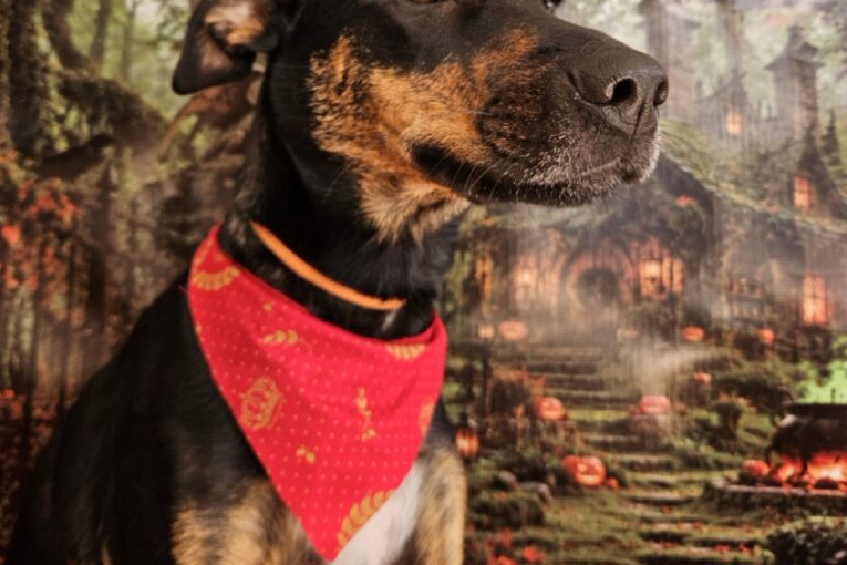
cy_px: 140
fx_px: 753
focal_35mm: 32
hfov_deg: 58.7
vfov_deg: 40.0
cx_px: 423
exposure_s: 1/359
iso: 100
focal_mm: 5.4
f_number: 1.8
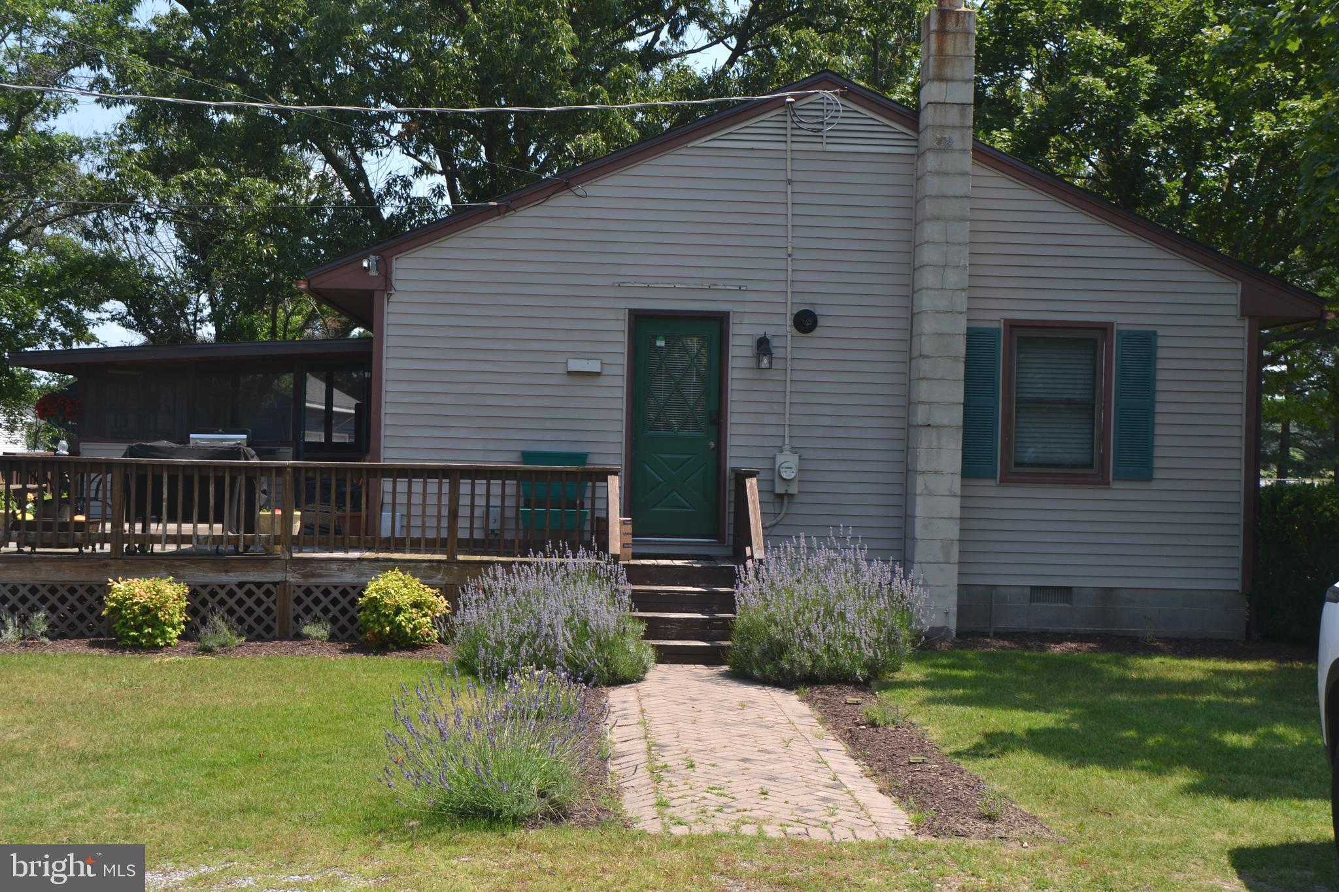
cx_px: 670
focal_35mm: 45
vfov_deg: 29.9
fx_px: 1673
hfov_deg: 43.6
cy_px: 446
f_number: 7.1
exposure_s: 1/200
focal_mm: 30
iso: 100
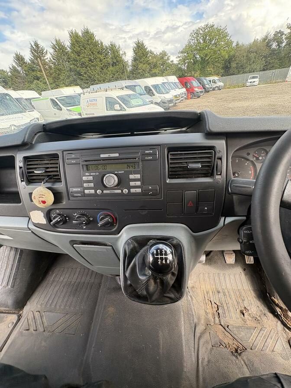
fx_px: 157
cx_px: 146
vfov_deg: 102.1
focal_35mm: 14
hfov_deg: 85.7
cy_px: 194
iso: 100
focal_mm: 2.22
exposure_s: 1/139
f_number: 2.2
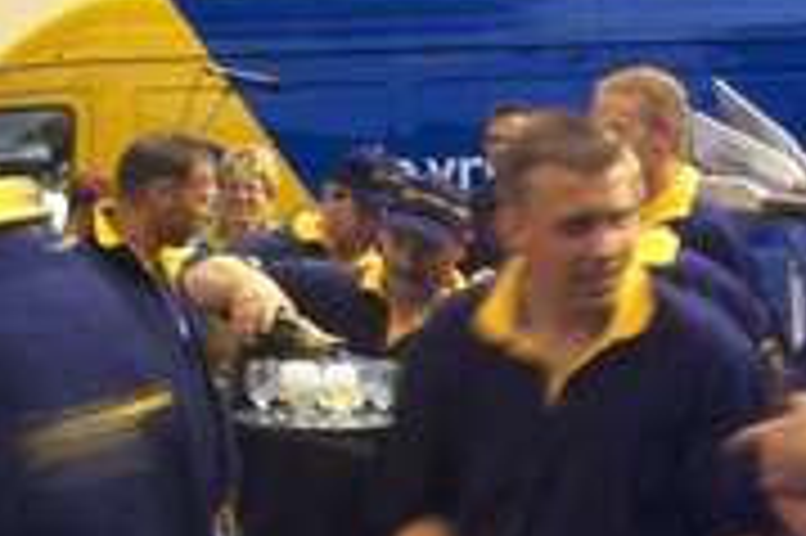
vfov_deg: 13.9
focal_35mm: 98
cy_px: 363
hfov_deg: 19.3
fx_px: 2192
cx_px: 1045
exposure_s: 1/10
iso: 100
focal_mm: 21
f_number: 3.5
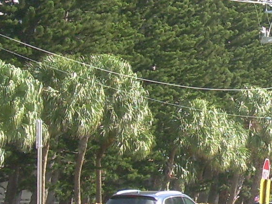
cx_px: 405
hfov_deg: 7.4
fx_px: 2083
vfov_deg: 5.6
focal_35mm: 265
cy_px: 101
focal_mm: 11
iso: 50
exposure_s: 1/193
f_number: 3.6
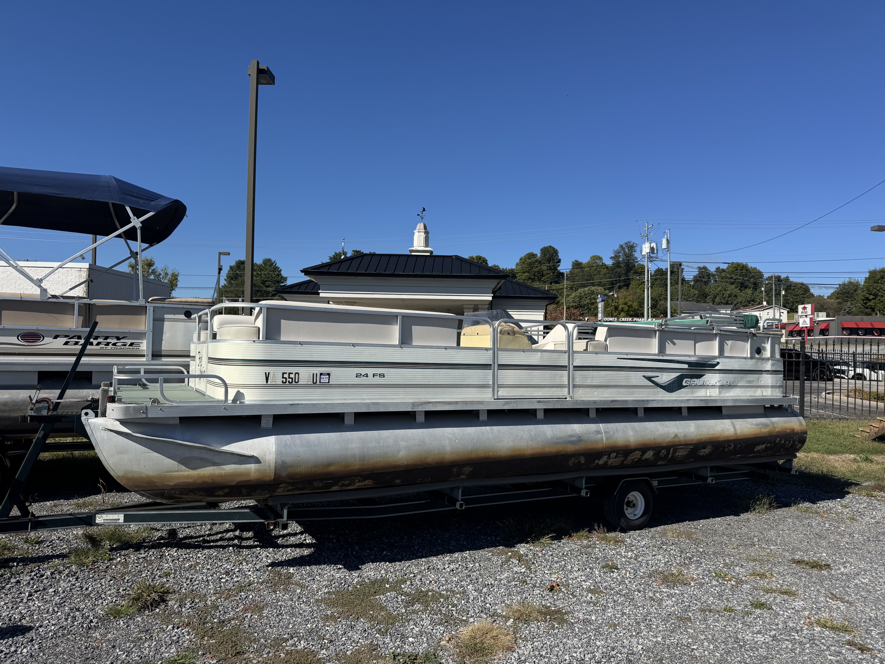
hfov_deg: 71.6
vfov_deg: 56.8
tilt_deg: +1.8
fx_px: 614
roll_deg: -0.7
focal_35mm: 24
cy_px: 332
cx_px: 442
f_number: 1.78
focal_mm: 6.76
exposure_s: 1/5348
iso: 80
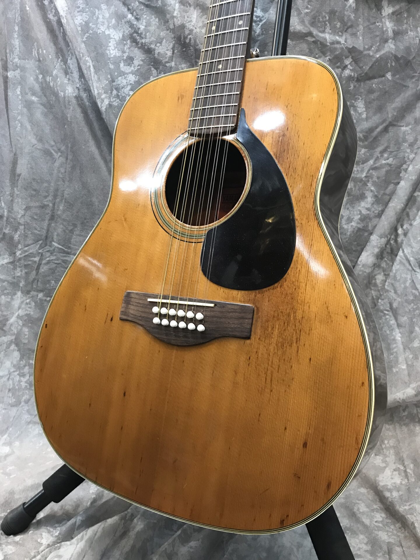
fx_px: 453
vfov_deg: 63.4
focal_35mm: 28
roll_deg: -1.4
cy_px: 280
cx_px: 210
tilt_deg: -6.9
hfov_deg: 49.7
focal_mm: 3.99
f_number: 1.8
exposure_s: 1/17
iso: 64
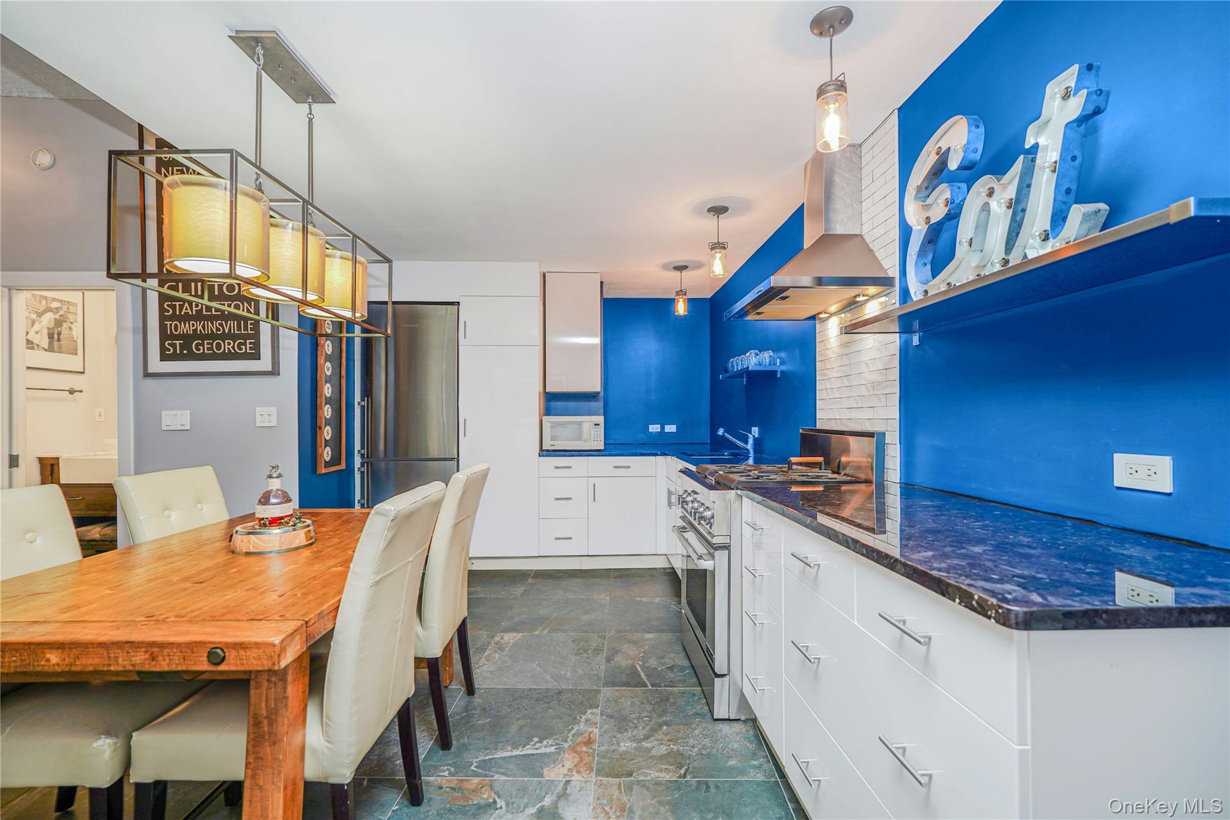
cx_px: 615
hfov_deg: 96.7
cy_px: 410
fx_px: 547
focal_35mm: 16
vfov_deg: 73.7
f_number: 4
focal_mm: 16
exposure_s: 1/10
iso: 64
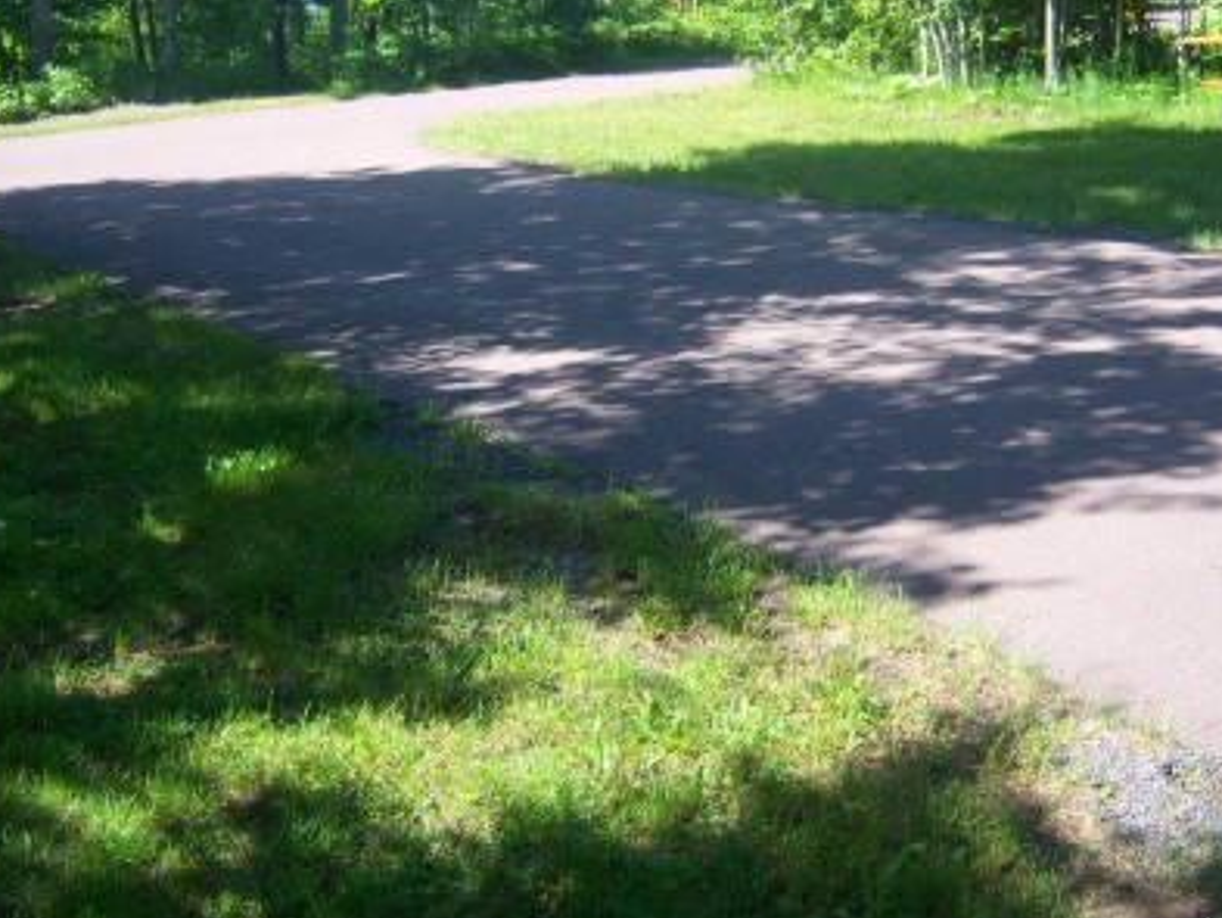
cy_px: 322
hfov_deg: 40.4
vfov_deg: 30.7
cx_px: 555
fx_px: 1660
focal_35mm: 47
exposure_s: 1/320
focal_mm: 7.5
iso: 80
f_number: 2.8
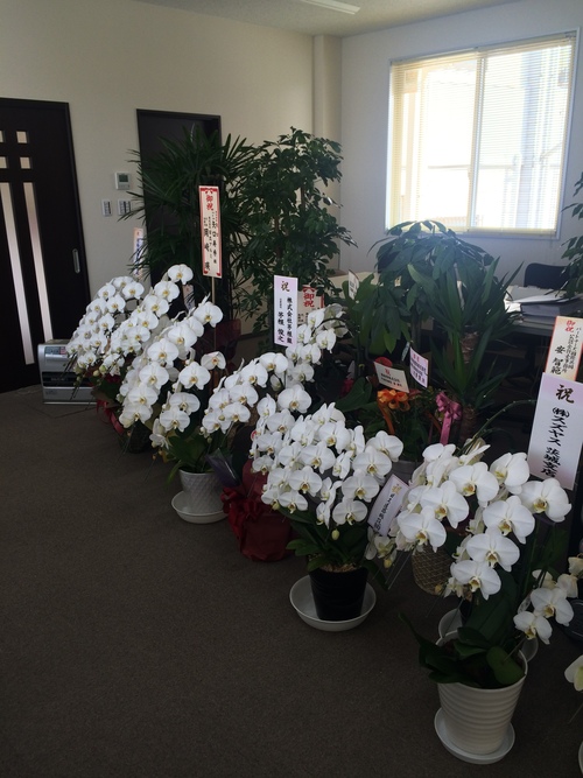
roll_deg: +1.9
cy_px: 389
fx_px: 651
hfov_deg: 48.2
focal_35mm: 29
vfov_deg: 61.7
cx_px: 292
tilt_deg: -16.7
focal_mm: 4.15
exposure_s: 1/60
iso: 40
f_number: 2.2
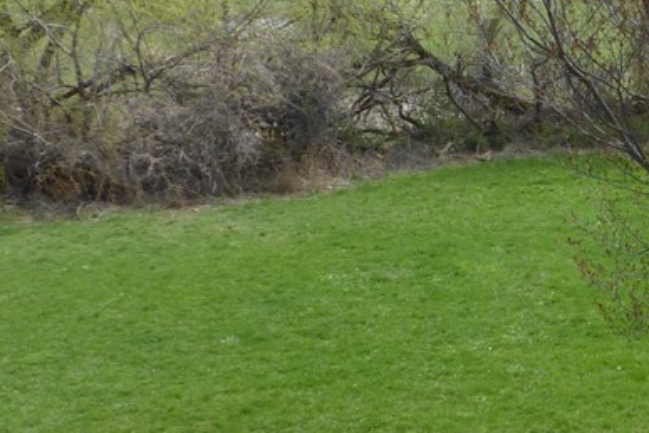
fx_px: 1190
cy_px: 193
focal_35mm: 66
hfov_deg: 27.4
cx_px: 750
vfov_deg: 20.6
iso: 100
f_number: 4
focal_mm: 4.3
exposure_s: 1/400
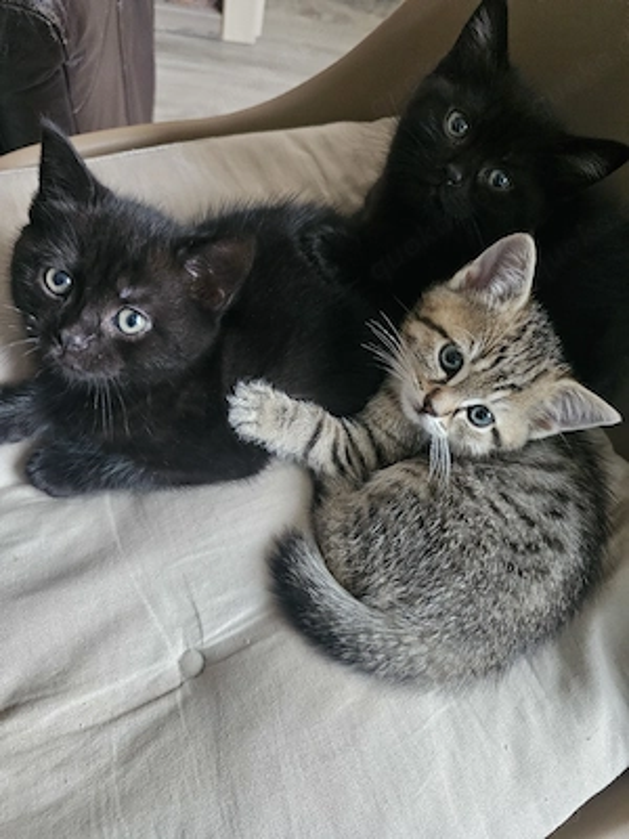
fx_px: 557
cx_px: 314
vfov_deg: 73.9
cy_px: 420
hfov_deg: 58.9
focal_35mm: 23
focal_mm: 6.3
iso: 1000
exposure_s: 1/25.1
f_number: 1.7
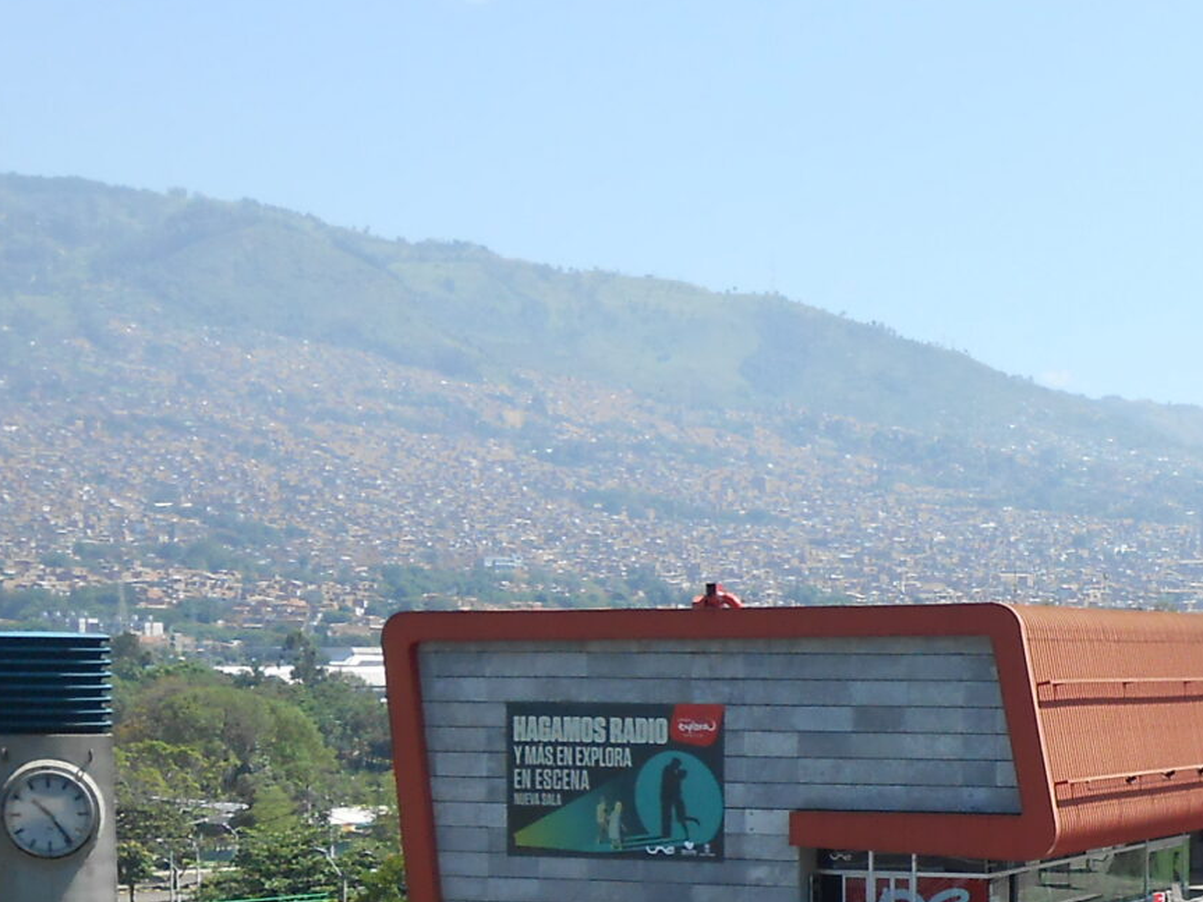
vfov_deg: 16.2
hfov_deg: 21.6
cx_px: 1057
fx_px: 3093
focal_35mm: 89
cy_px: 961
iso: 80
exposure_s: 1/500
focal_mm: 5.3
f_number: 3.8
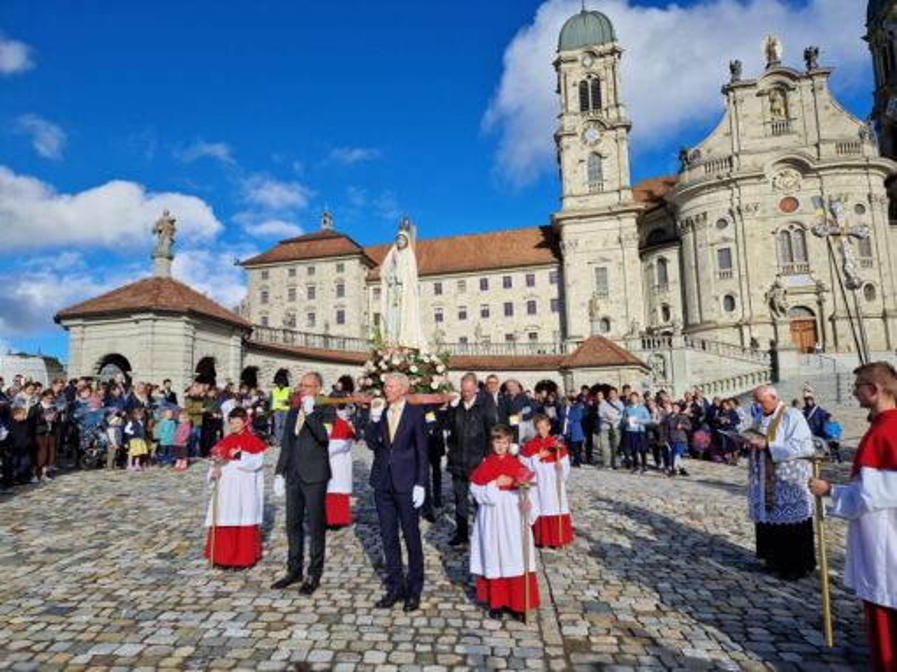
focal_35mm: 23
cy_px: 336
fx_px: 596
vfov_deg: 58.8
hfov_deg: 74.0
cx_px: 448
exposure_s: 1/2344
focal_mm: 5.4
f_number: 1.8
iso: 50
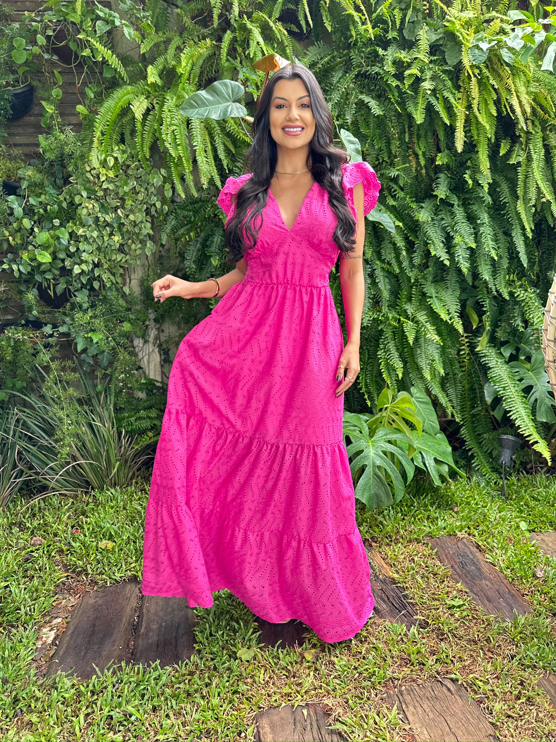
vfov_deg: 71.6
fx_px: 514
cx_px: 278
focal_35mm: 24
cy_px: 371
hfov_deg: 56.8
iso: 125
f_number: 1.8
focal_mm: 6.86
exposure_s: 1/120
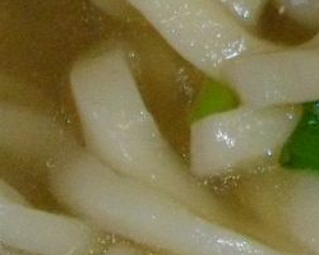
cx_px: 590
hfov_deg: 7.3
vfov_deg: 5.9
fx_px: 2417
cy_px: -184
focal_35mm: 256
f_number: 2.9
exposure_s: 1/50
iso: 200
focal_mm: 5.7
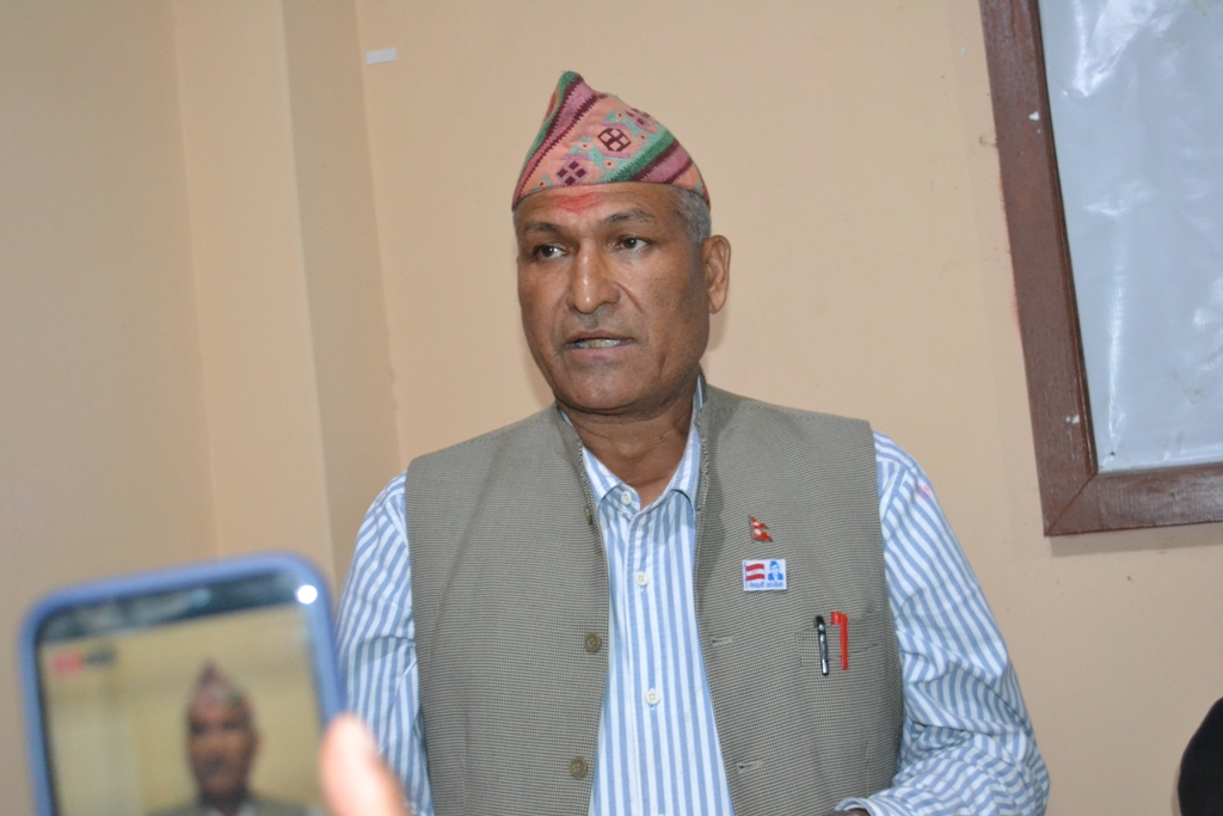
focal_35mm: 45
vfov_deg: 29.9
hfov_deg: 43.6
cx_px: 612
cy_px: 408
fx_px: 1529
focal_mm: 30
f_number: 4.5
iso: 3200
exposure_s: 1/60
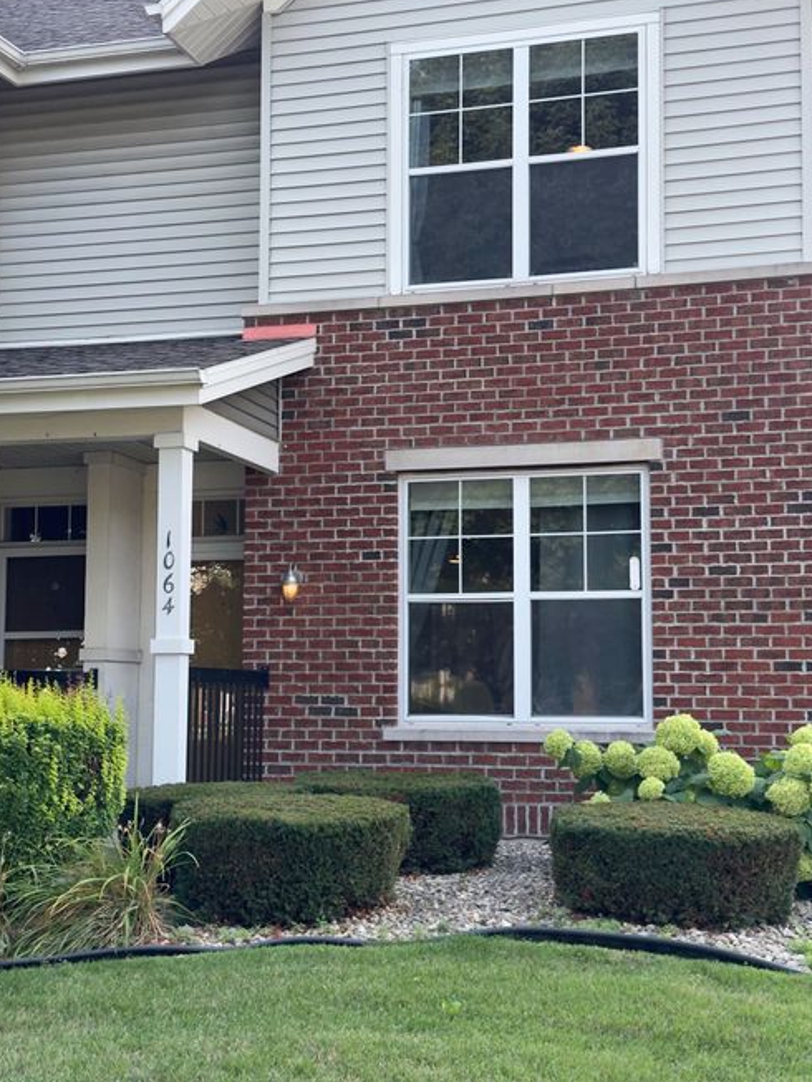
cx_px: 404
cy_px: 533
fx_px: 1532
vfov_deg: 38.9
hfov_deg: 29.7
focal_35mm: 49
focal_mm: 6.76
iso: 50
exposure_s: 1/523
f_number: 1.78
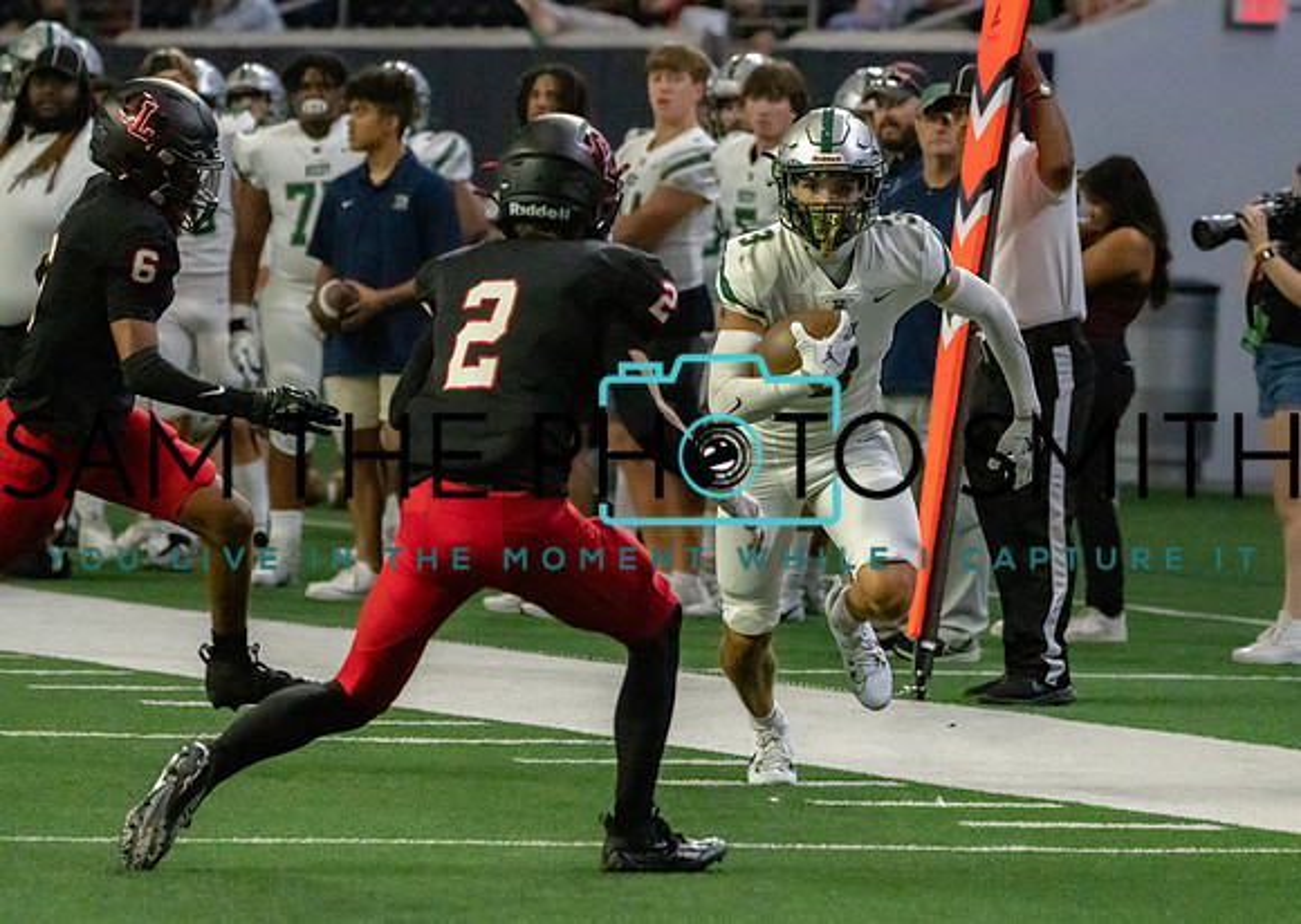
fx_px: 12427
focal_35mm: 337
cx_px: 885
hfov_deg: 6.0
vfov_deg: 4.3
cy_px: 467
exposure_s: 1/1250
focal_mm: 235
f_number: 5.6
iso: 12800
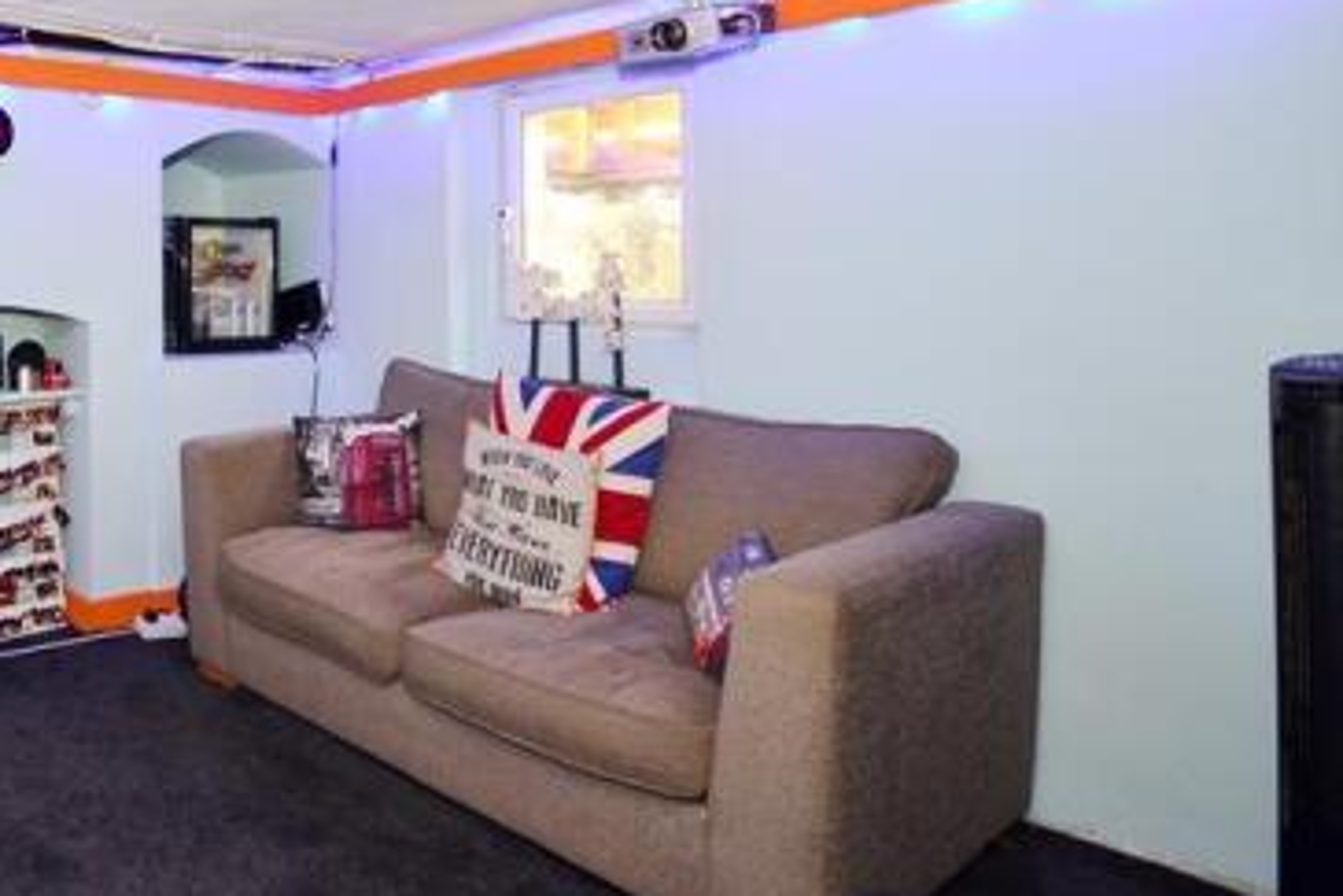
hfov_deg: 59.6
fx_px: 1008
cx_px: 192
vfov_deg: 46.5
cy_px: 238
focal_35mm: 27
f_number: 5.6
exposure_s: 1
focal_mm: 10
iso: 400
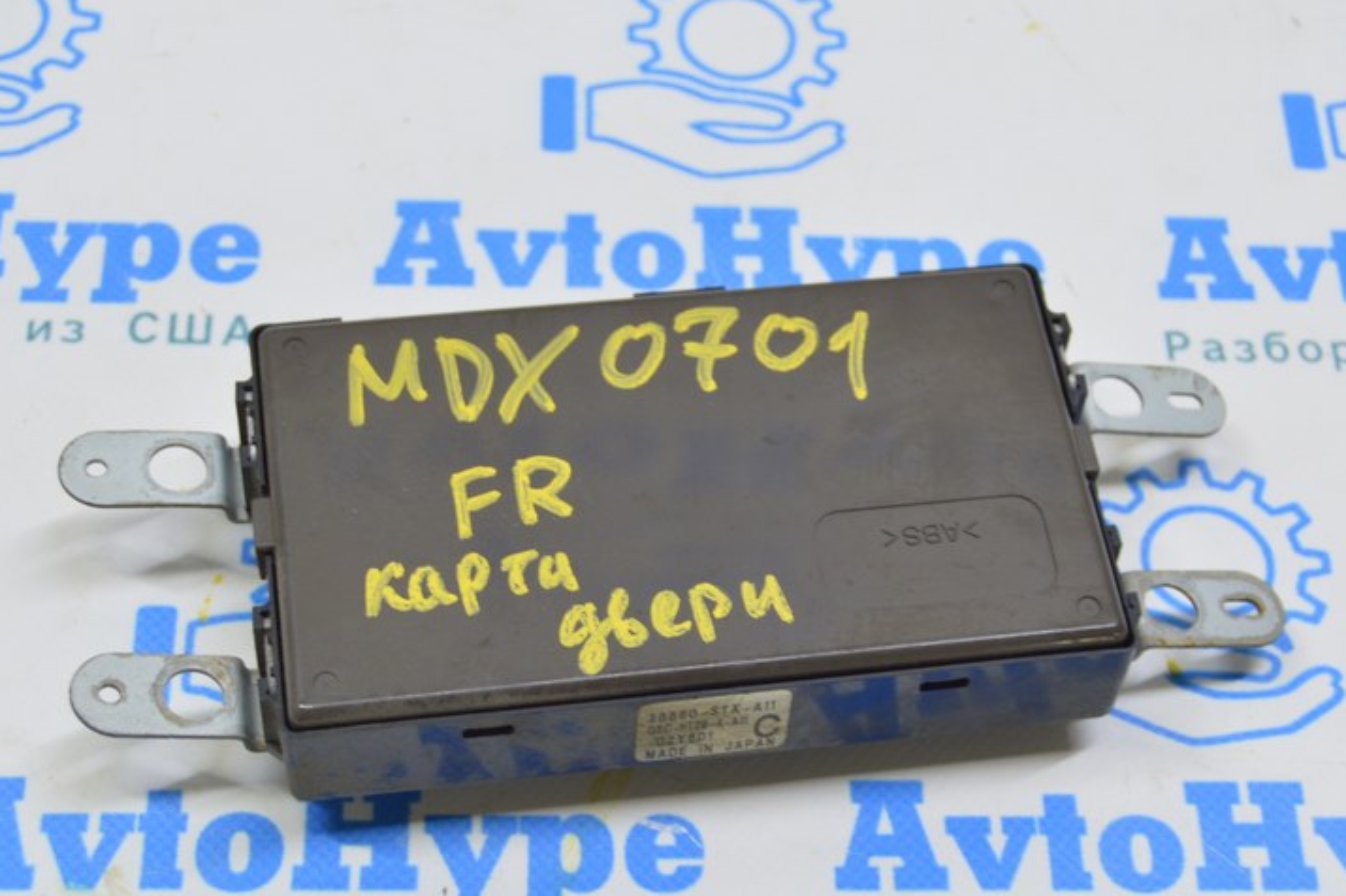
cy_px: 456
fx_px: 2728
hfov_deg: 27.7
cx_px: 689
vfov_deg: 18.7
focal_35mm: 73
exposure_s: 1/20
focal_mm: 34
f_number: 5.6
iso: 400
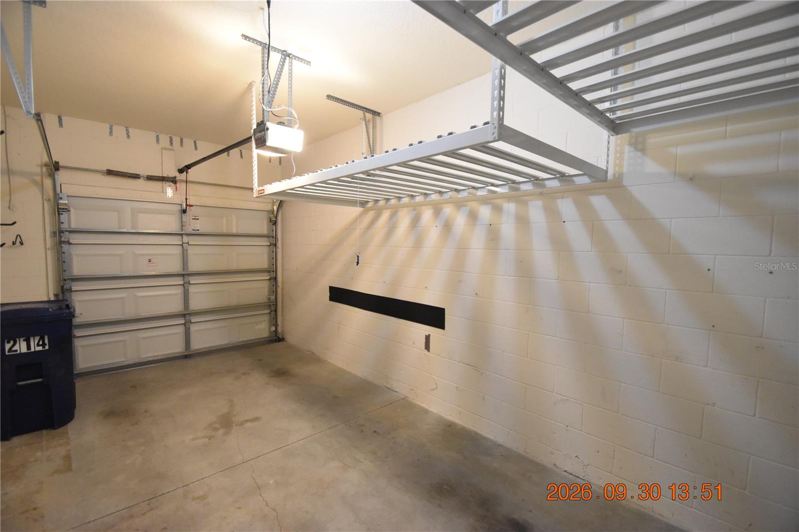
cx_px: 400
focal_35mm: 15
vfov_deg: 77.3
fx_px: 333
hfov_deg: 100.4
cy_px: 266
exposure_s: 1/60
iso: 3200
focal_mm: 10
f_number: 3.5
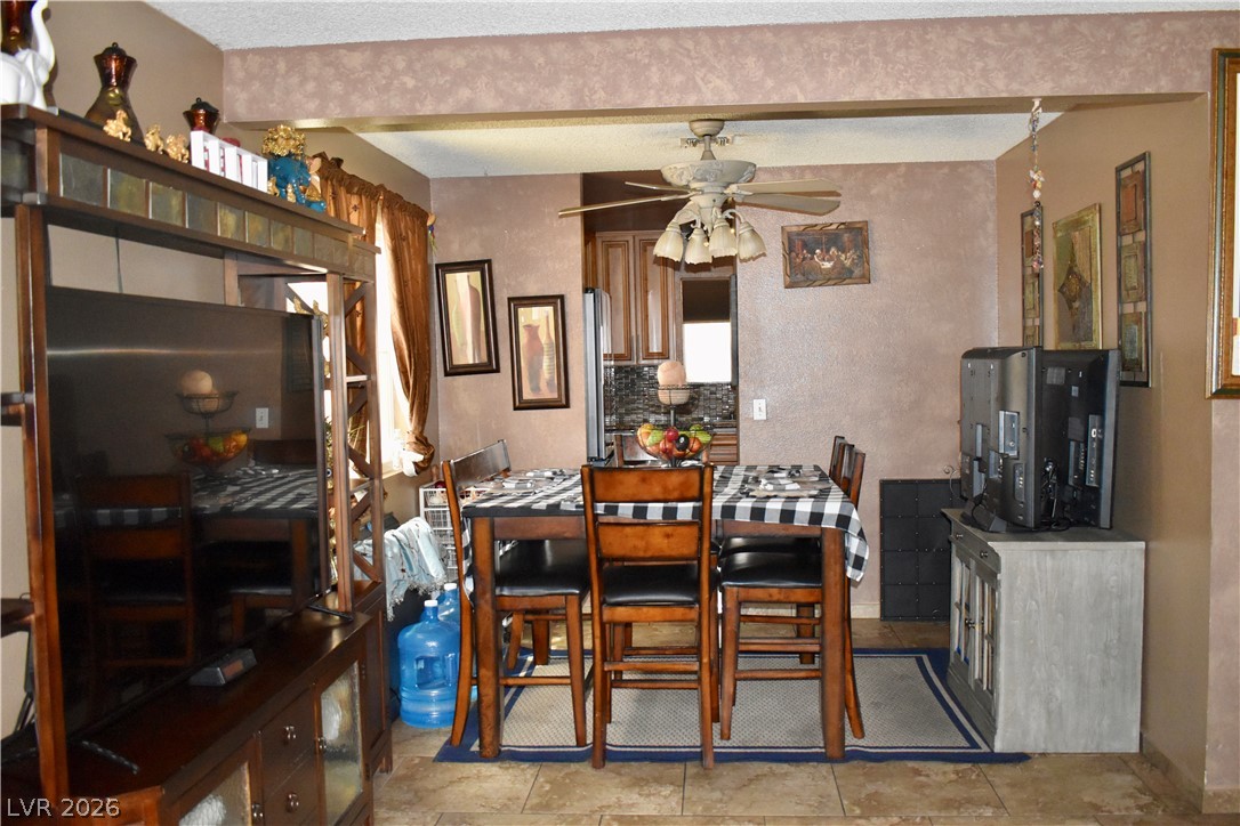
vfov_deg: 40.0
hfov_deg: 57.2
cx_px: 620
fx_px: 1137
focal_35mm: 33
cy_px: 413
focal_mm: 22
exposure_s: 1/60
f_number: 3.8
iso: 4000
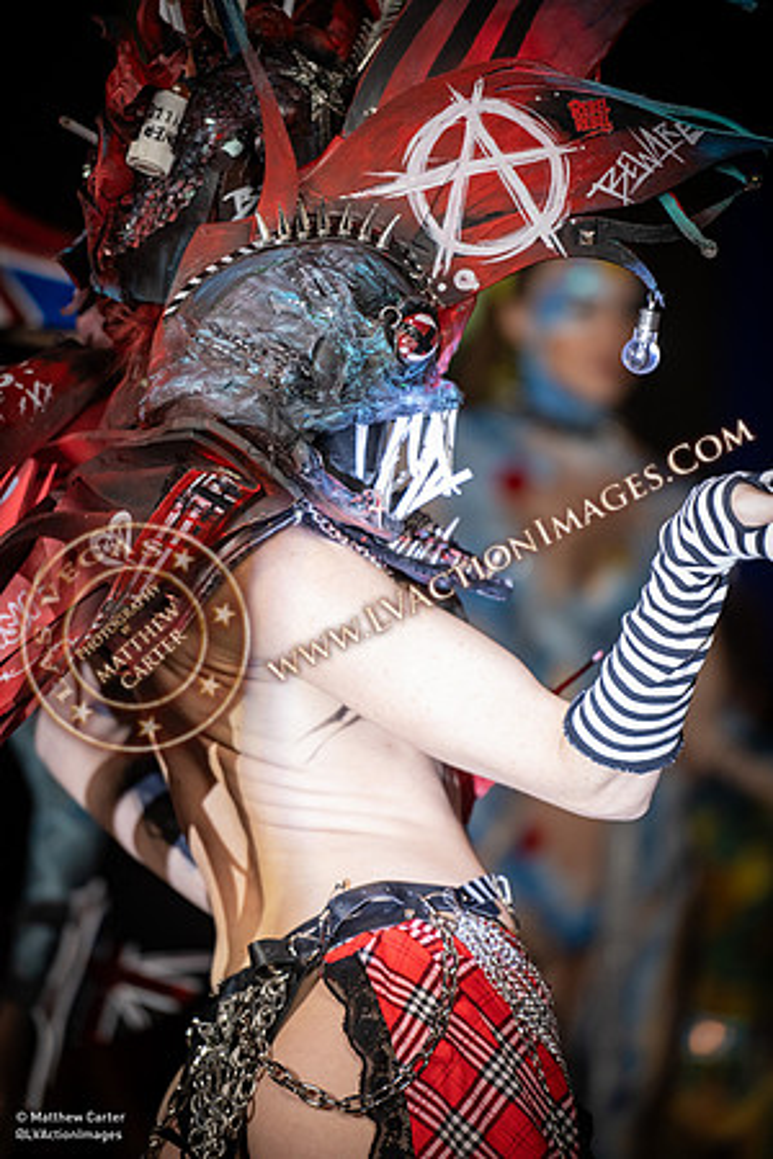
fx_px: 6441
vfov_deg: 10.3
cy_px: 580
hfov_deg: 6.9
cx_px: 386
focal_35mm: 200
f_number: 2.8
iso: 1250
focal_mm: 200
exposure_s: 1/400
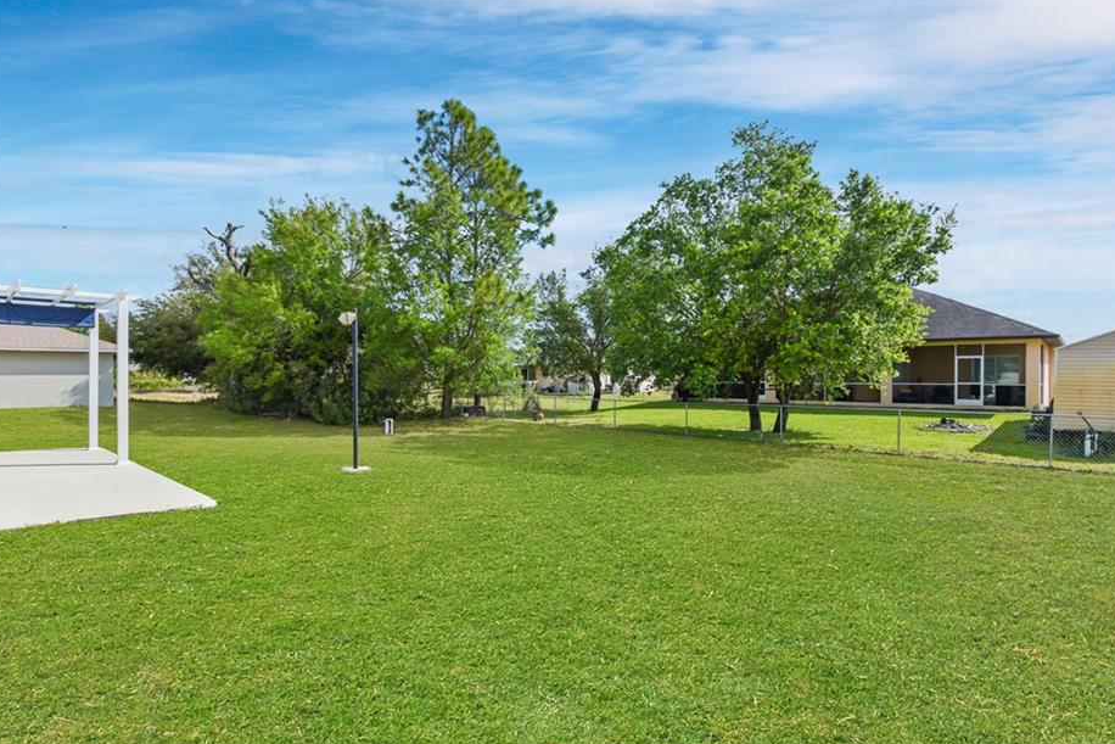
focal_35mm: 19
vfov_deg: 64.6
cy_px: 373
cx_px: 547
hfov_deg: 86.9
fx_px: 589
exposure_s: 1/2500
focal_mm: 17
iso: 400
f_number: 11
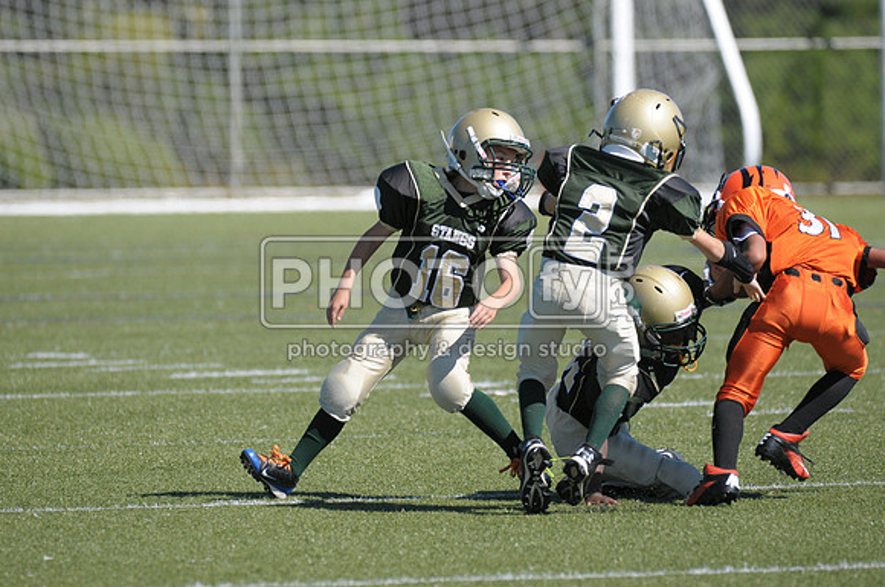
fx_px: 11047
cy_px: 294
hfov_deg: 4.6
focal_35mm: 450
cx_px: 442
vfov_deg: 3.0
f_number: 4
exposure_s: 1/4000
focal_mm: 300
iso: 640
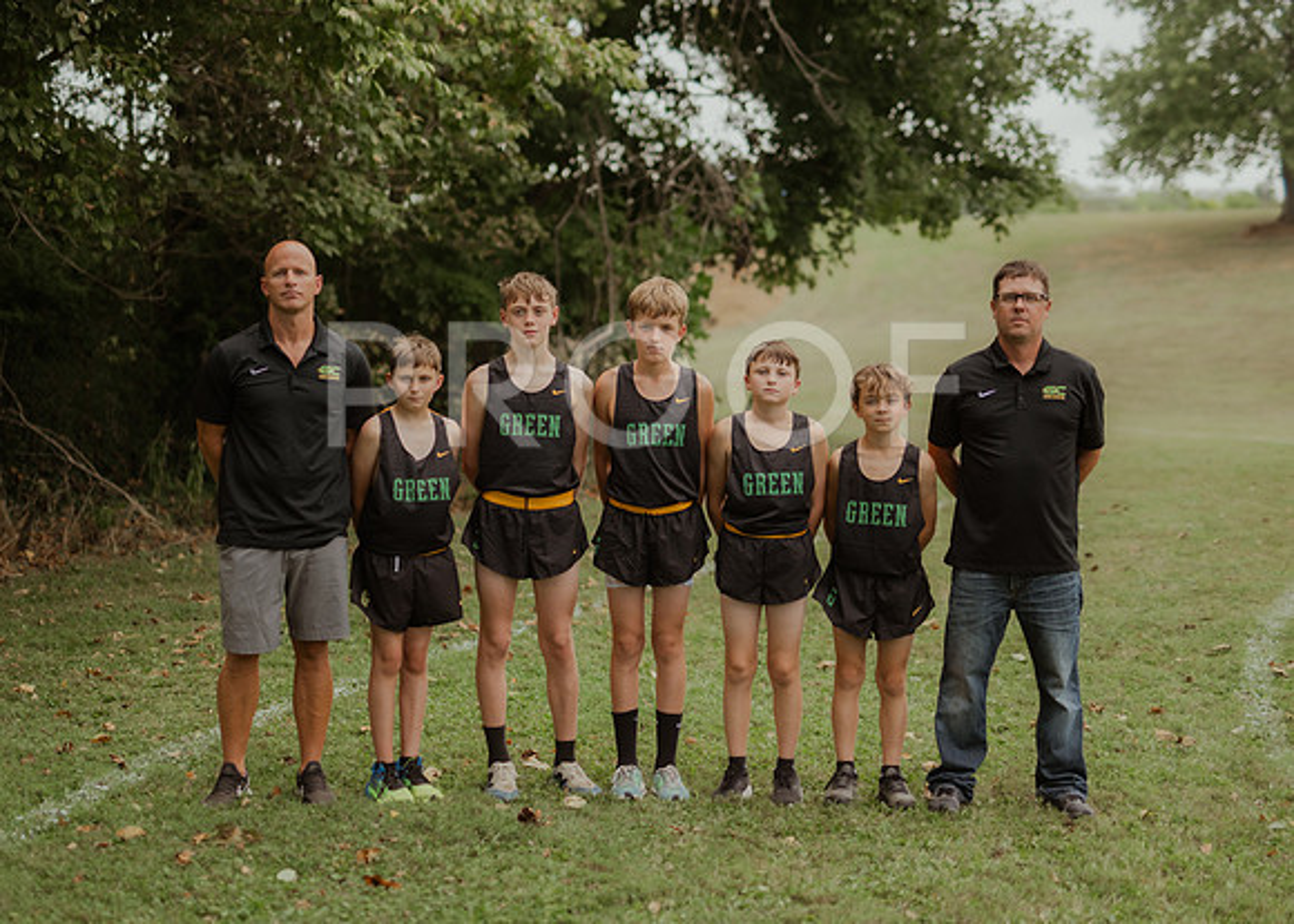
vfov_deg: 24.0
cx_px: 592
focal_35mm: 59
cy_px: 496
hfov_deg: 33.1
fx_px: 2175
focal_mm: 50
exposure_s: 1/1600
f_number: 1.8
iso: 250
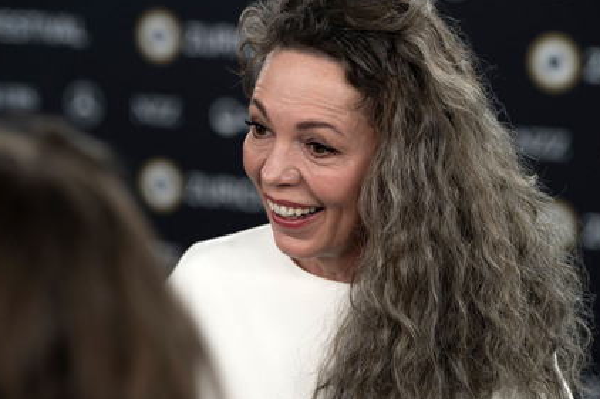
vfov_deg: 9.7
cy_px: 197
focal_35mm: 142
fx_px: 2366
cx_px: 304
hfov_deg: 14.5
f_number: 4.5
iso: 400
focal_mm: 133
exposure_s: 1/200
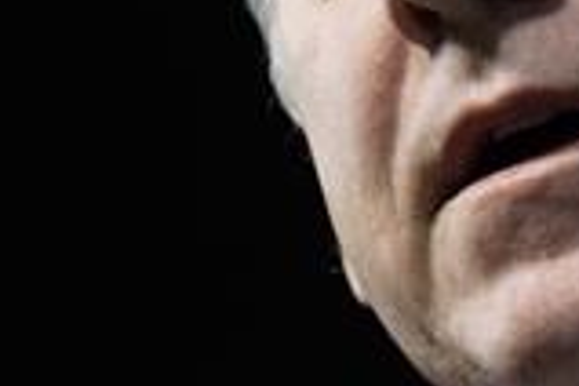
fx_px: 13123
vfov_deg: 1.7
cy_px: -46
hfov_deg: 2.5
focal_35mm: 816
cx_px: 652
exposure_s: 1/160
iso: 3200
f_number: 4.5
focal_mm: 200
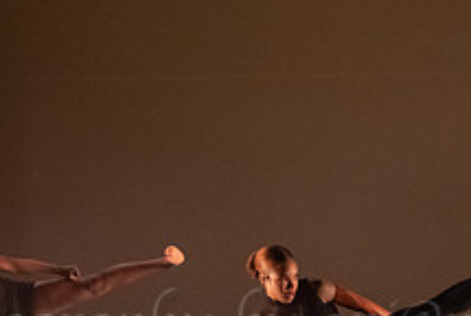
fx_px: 2660
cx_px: 353
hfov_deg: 10.1
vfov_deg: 6.7
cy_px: 387
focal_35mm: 203
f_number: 3.2
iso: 4000
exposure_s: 1/320
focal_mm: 71
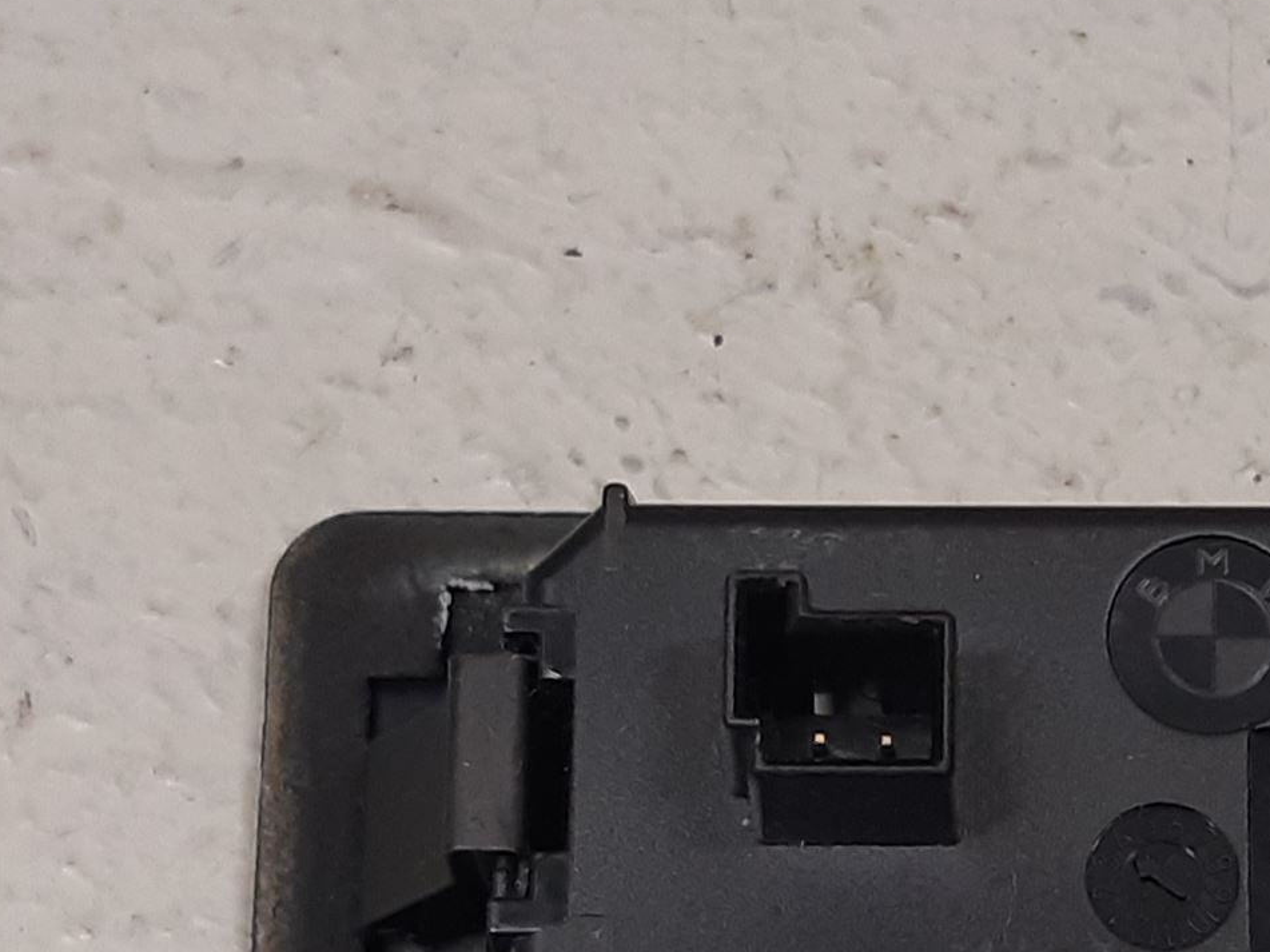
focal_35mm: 56
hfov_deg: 33.4
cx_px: 1012
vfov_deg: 25.6
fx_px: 2054
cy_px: 770
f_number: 1.7
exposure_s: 1/50
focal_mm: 3.93
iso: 125
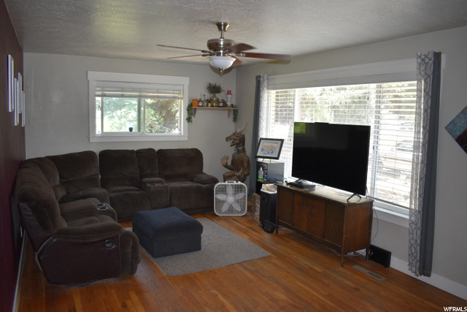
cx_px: 234
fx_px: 350
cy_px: 156
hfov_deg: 67.4
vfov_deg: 48.0
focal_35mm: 27
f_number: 3.5
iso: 800
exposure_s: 1/160
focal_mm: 18
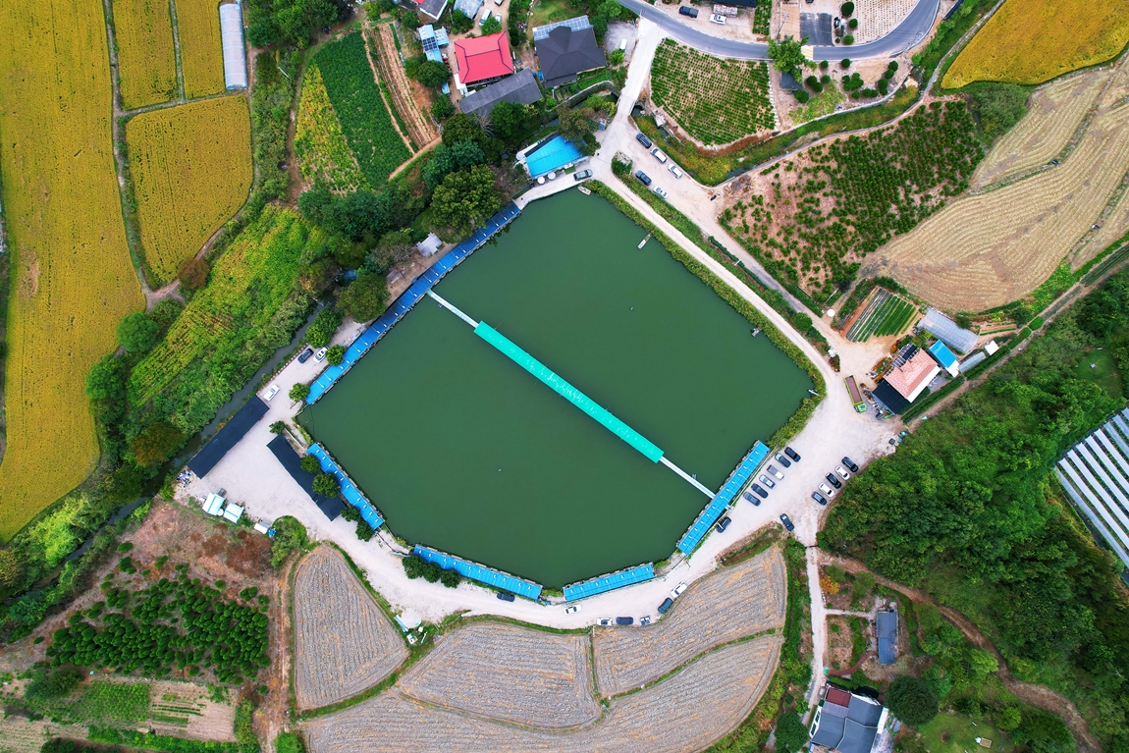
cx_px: 564
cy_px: 376
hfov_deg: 78.6
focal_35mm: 22
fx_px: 690
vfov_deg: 57.2
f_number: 2.8
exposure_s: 1/350
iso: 100
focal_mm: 8.38
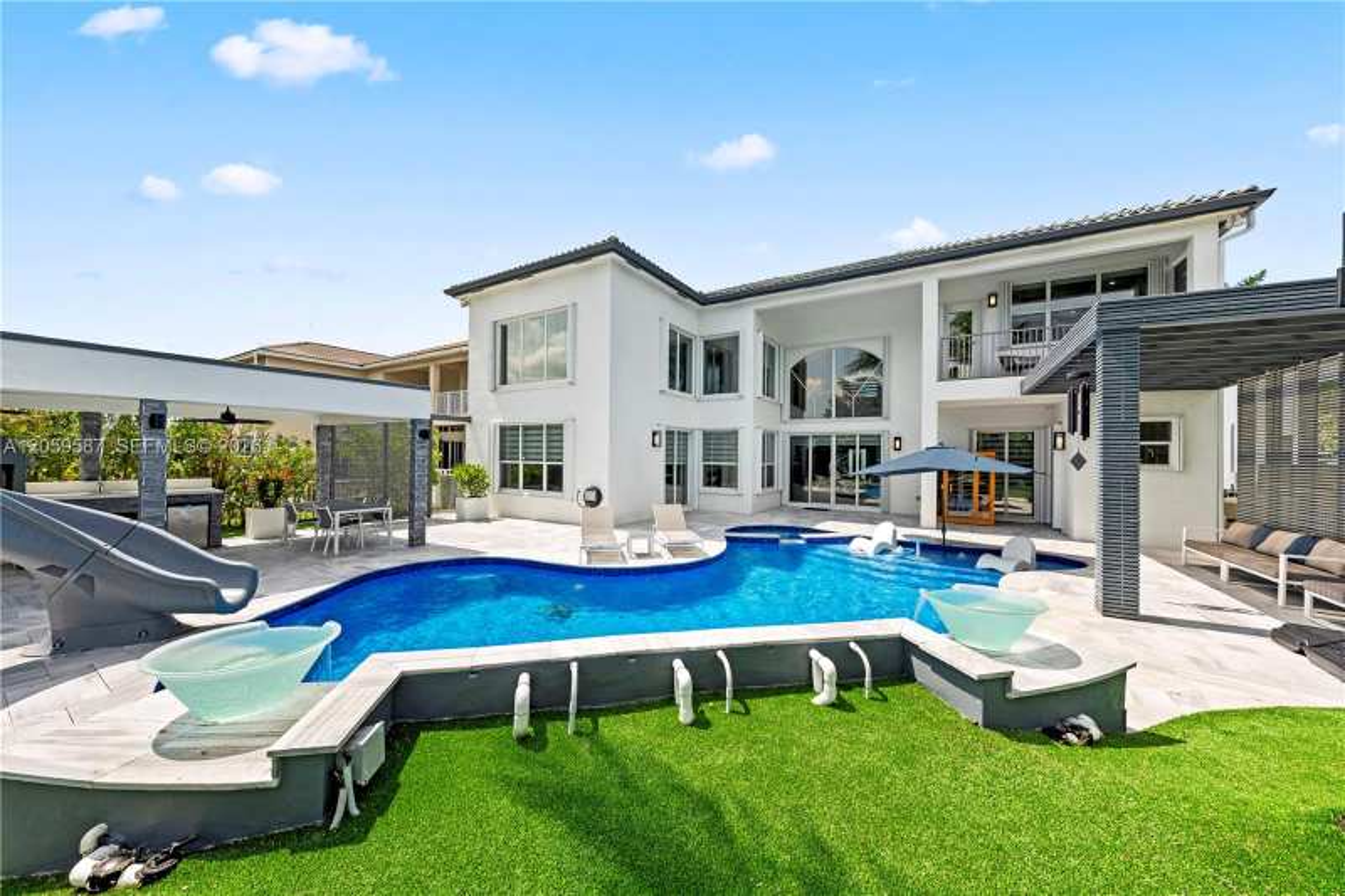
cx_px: 672
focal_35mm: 12
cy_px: 448
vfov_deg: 90.0
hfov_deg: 112.6
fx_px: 448
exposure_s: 1/80
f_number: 8
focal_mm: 12
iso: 100
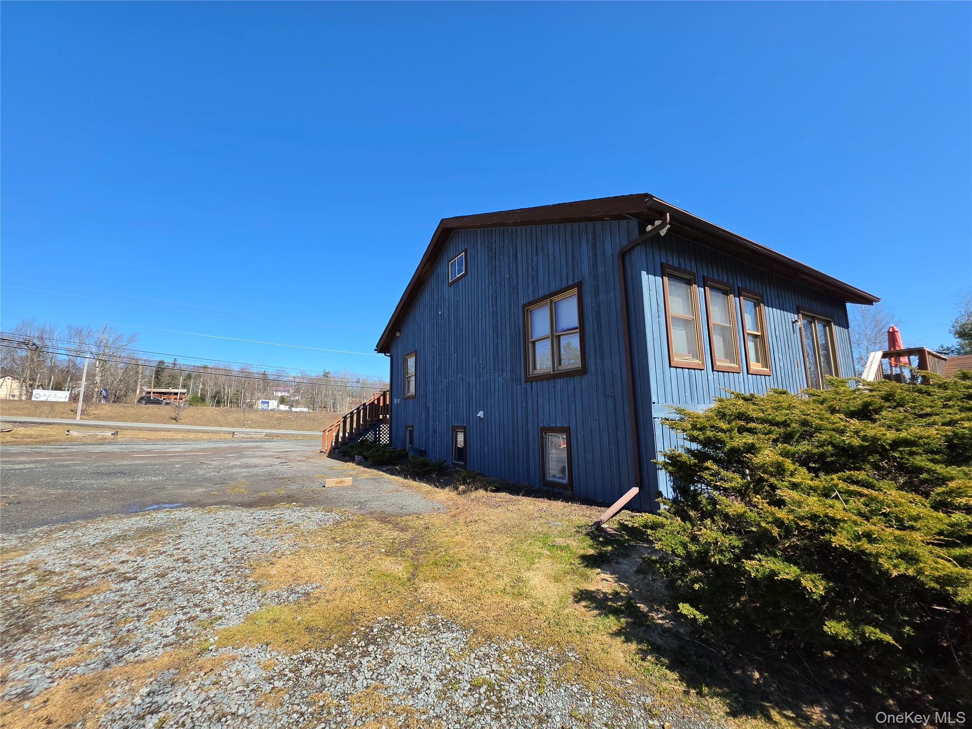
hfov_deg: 106.2
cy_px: 364
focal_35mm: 13
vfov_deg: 89.9
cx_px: 486
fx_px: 365
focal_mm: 2.2
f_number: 1.9
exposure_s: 1/1033
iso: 32
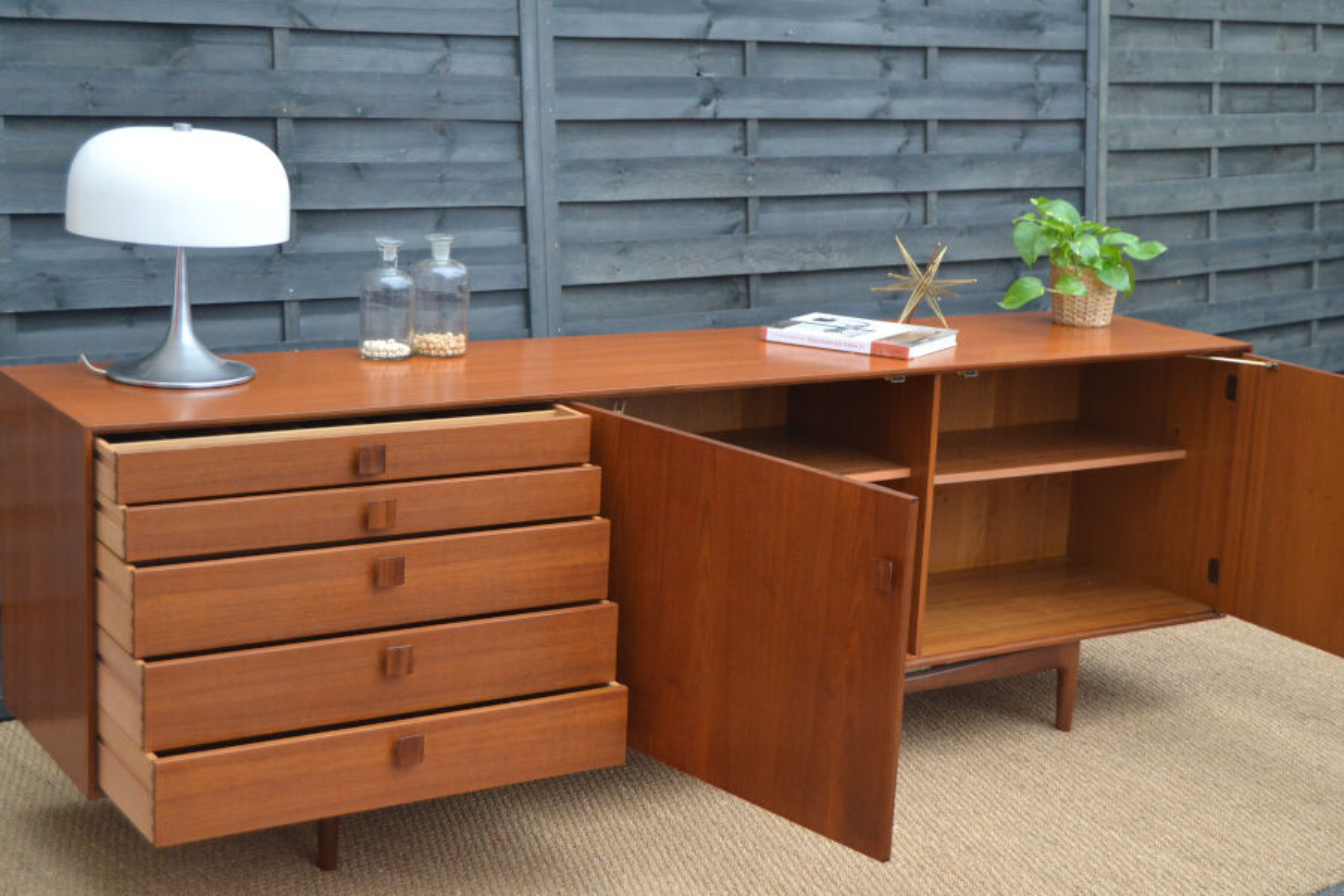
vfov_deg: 23.8
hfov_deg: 35.1
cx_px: 672
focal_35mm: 57
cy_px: 448
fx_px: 2128
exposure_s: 1/400
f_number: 4.8
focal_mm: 38
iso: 1600
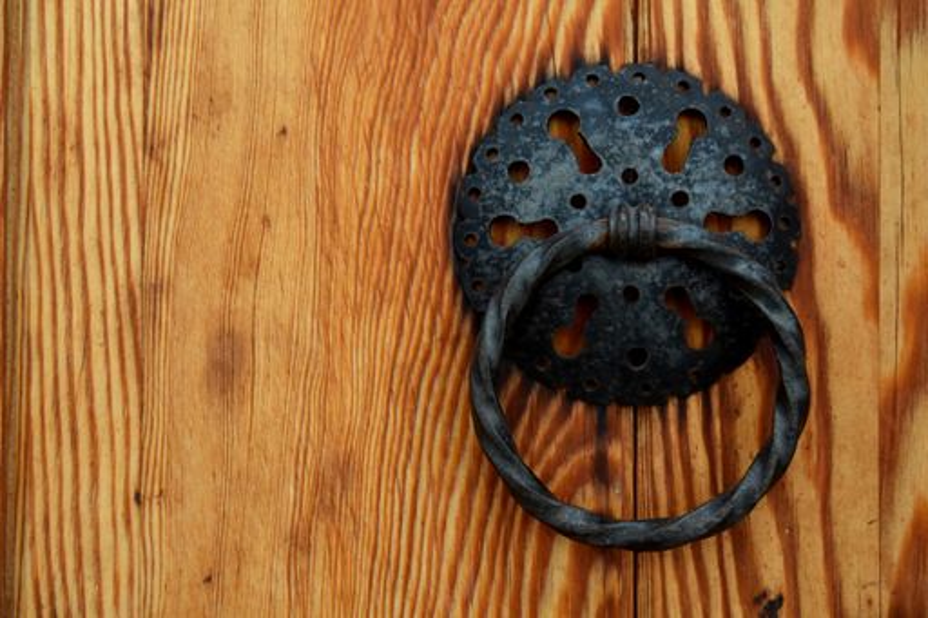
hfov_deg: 26.0
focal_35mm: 78
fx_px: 2010
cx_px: 464
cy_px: 309
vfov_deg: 17.5
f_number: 7.1
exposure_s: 1/200
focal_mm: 52
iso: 800
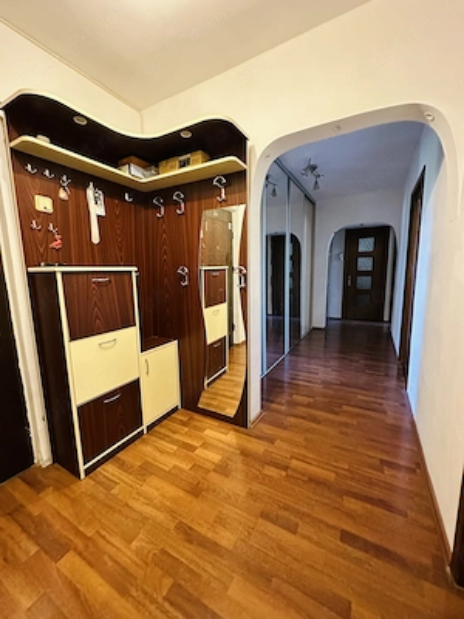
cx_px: 232
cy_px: 310
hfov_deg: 85.7
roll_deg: +0.6
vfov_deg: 102.1
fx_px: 250
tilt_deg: -8.7
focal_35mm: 14
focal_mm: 2.22
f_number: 2.2
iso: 1250
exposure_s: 1/50
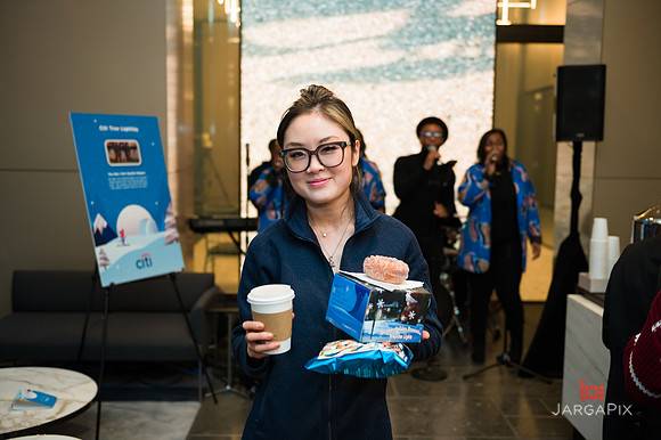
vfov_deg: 35.0
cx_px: 330
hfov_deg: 50.7
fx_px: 697
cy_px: 220
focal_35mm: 38
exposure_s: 1/200
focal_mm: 38
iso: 400
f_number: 3.2
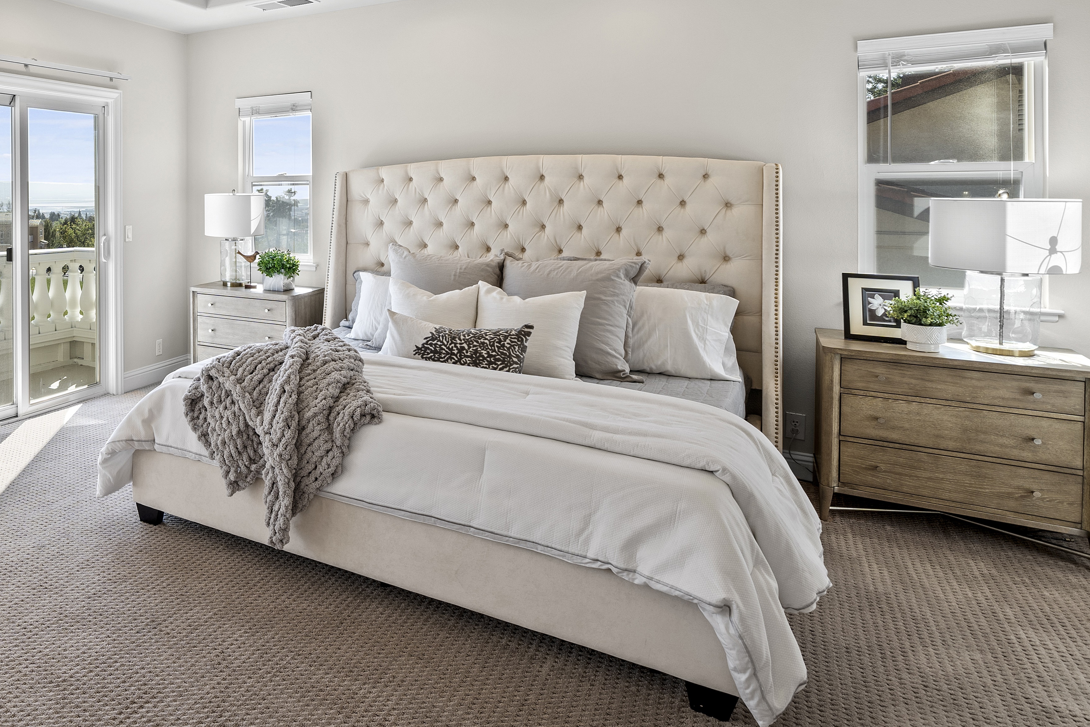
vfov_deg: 51.3
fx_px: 727
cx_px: 189
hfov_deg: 65.7
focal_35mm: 24
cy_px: 200
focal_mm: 12
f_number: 8
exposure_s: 1/10
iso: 100
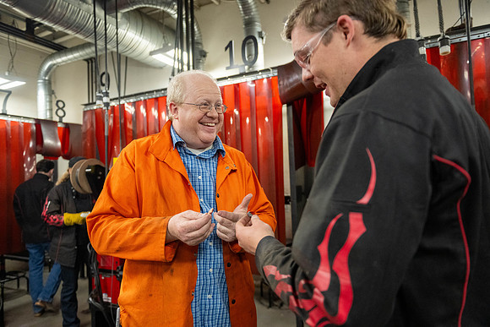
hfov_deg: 73.7
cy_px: 164
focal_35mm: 24
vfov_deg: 53.2
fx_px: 327
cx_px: 245
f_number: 2.8
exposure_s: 1/640
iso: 2500
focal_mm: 24
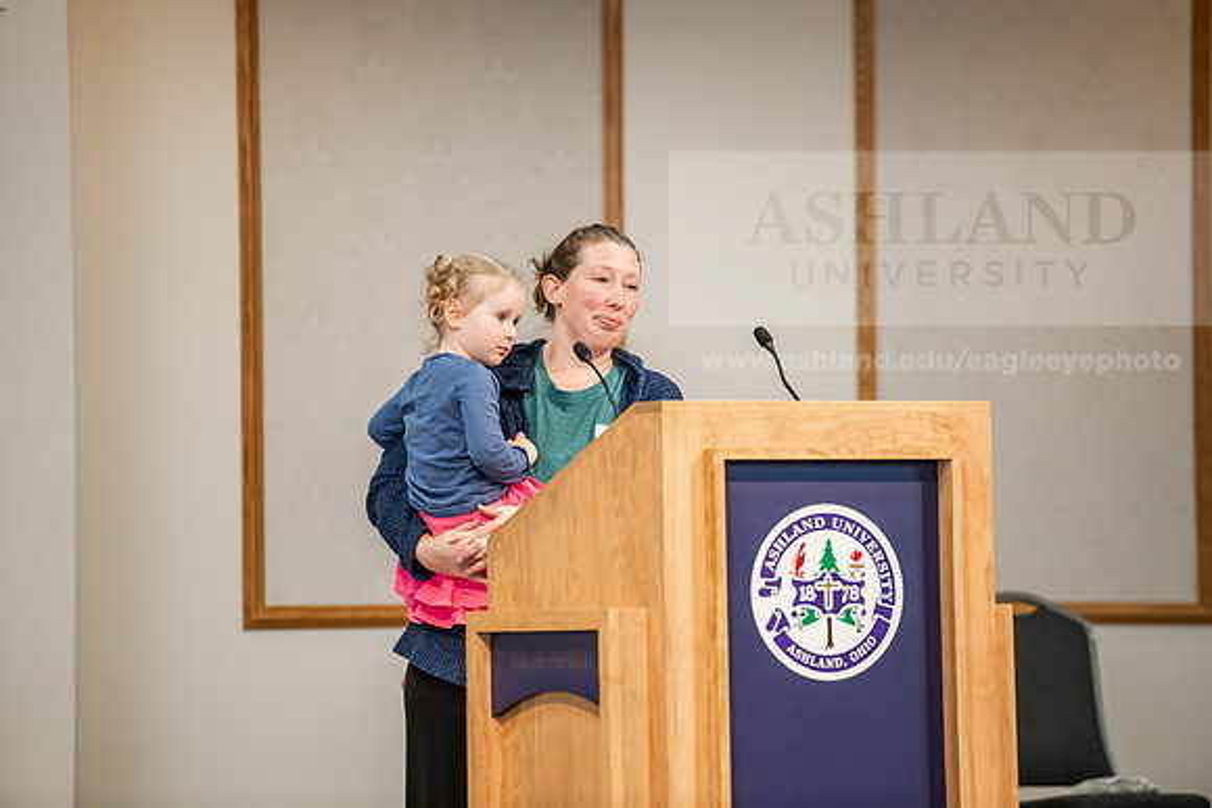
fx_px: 6735
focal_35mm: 200
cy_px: 404
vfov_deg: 6.9
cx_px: 606
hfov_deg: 10.3
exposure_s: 1/200
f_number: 3.2
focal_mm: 200
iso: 2000
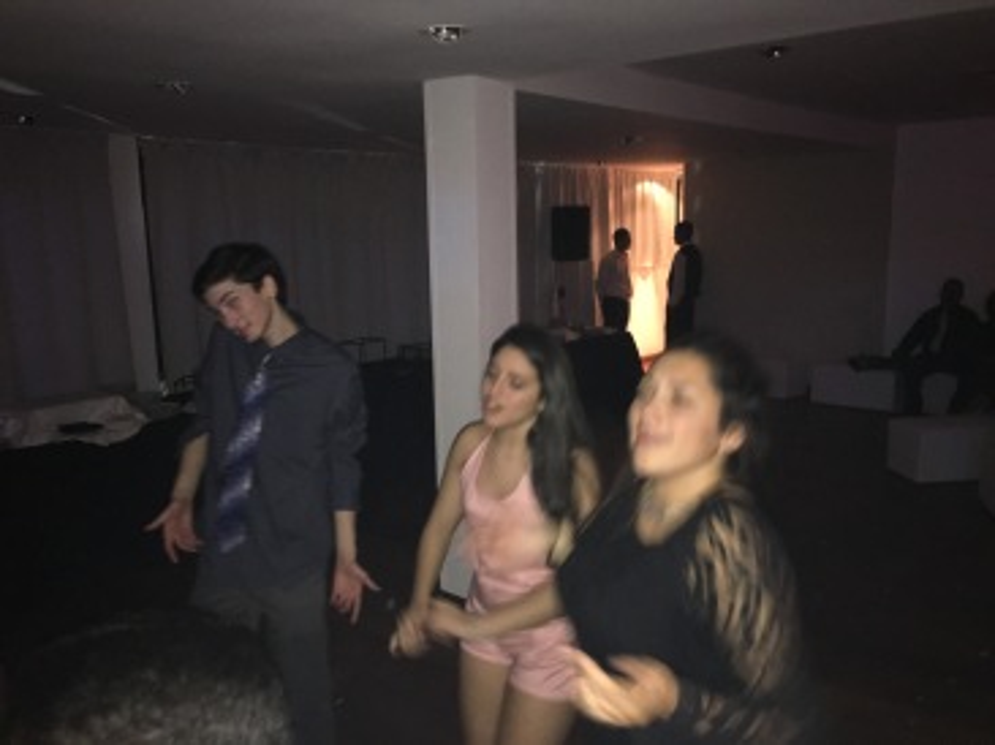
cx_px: 498
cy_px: 372
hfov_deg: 61.7
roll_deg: +0.5
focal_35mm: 29
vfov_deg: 48.2
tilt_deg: -9.5
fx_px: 833
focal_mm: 4.15
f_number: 2.2
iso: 250
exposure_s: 1/17
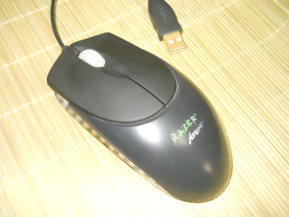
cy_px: 108
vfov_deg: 35.1
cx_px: 144
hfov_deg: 45.8
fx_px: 342
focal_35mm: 41
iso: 800
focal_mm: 6.72
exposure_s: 1/3
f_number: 5.5
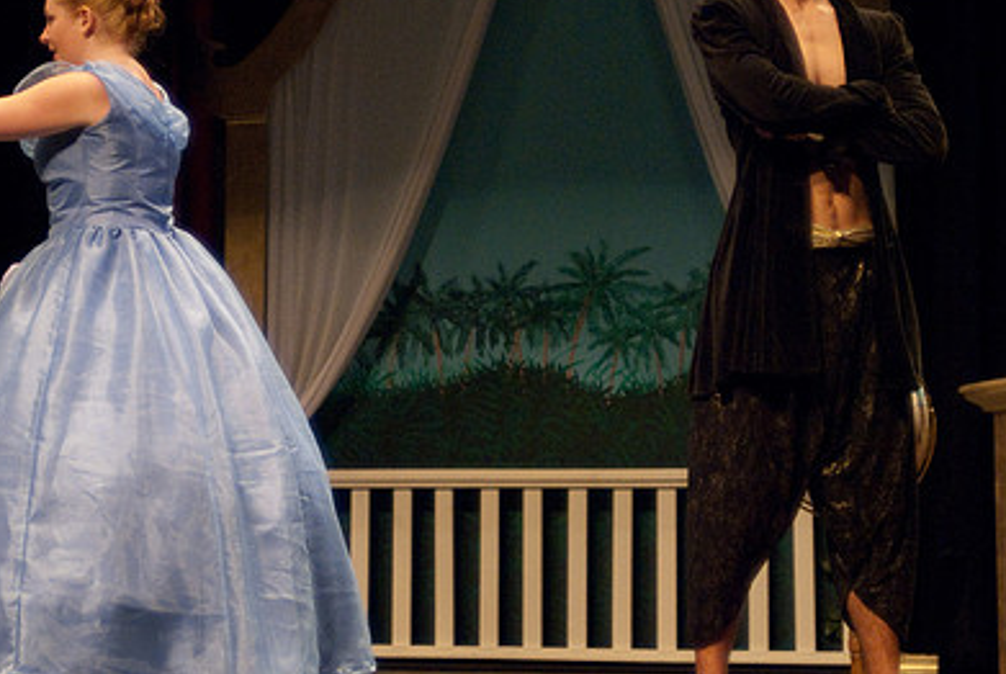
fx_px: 3610
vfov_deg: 10.7
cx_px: 404
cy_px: 234
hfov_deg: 15.9
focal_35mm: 129
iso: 1250
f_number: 2.8
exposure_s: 1/160
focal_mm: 58
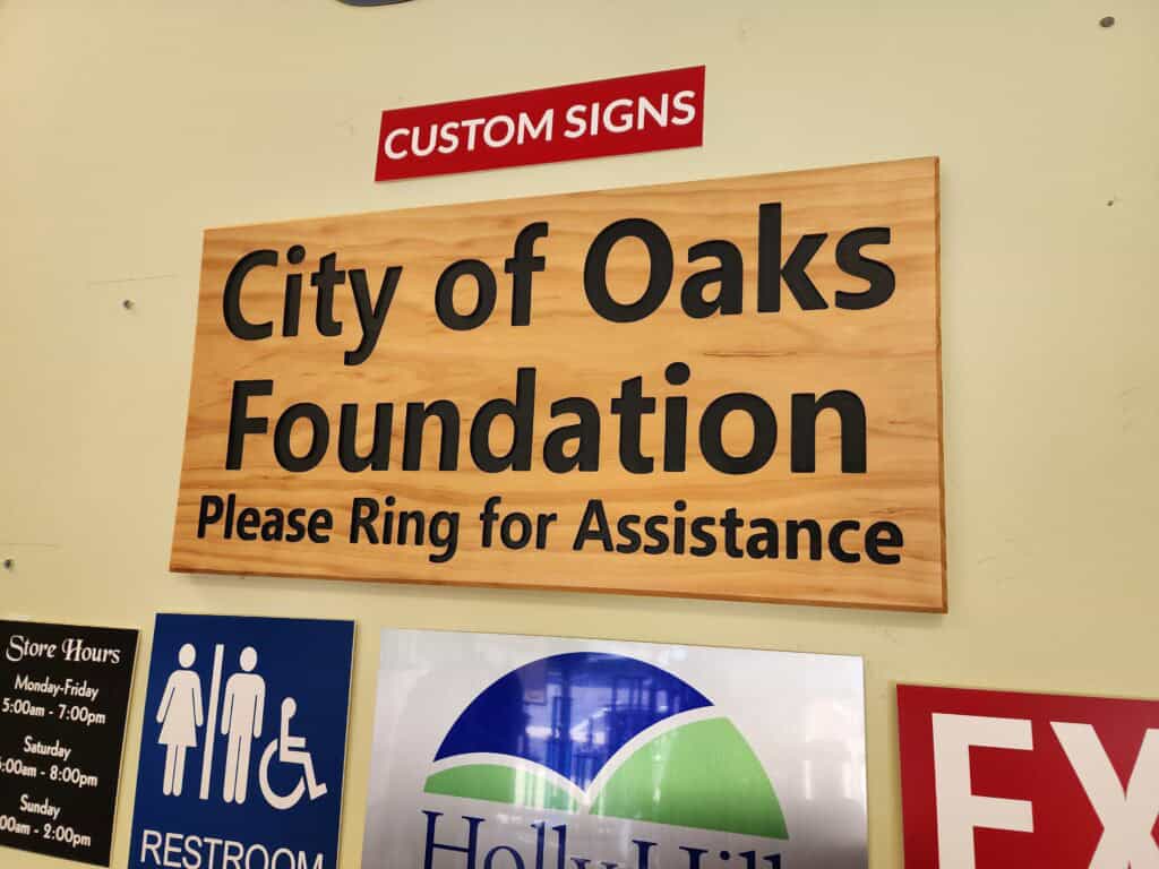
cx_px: 580
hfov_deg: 73.9
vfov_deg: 58.9
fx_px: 770
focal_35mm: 23
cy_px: 434
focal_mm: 6.4
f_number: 1.8
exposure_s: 1/120
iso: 80
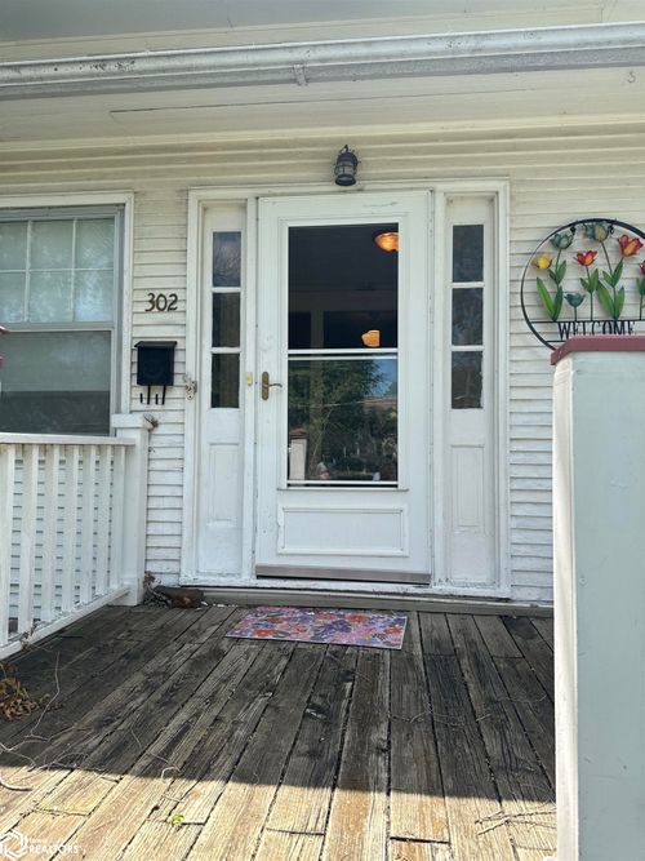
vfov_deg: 71.6
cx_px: 322
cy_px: 430
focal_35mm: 24
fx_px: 596
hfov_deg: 56.8
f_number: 1.78
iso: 80
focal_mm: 6.76
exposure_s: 1/1721
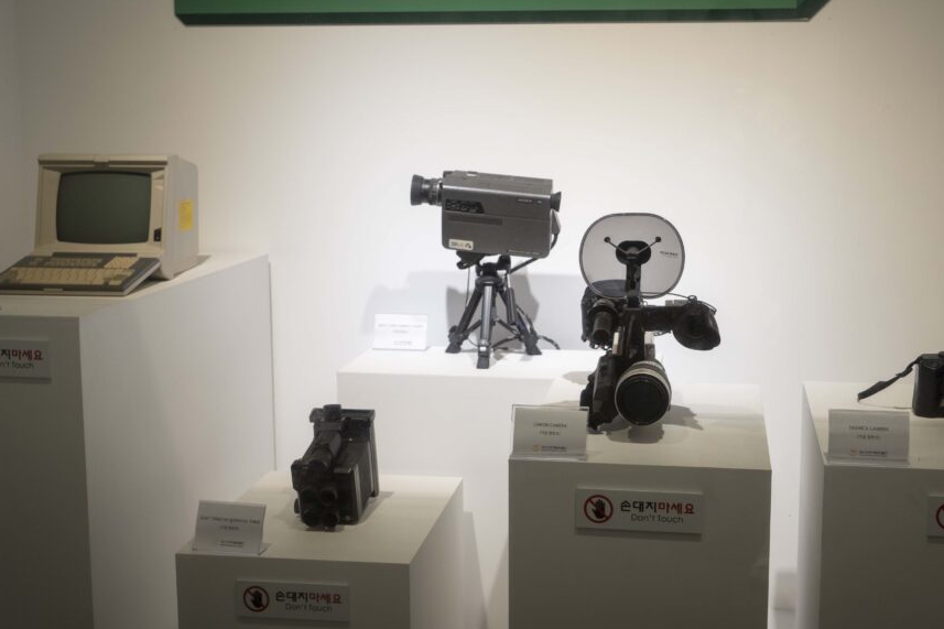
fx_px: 1285
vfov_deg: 27.5
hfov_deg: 40.3
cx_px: 516
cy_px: 302
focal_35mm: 49
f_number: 5.6
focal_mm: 41
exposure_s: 1/160
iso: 800
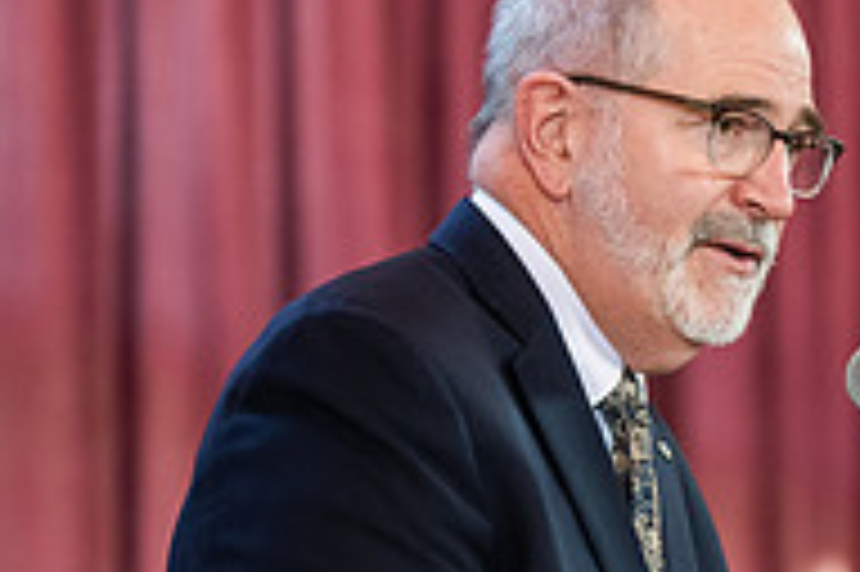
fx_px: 8855
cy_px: 565
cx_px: 747
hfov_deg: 5.6
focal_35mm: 371
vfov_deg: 3.7
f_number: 3.2
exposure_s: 1/200
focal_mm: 122
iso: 1600
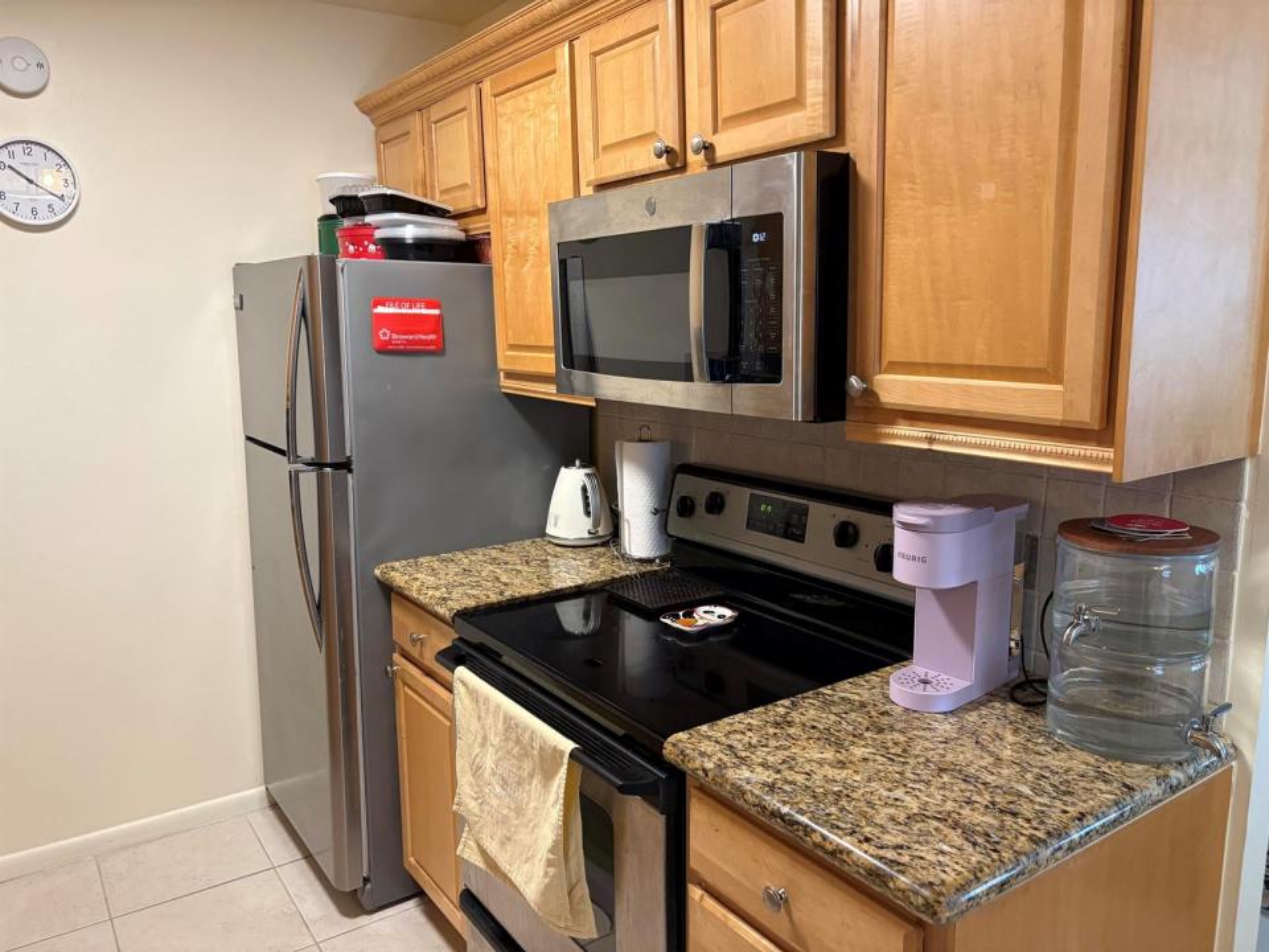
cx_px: 634
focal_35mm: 26
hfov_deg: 67.3
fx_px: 953
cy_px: 476
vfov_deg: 53.1
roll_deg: +1.5
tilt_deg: -8.3
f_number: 1.6
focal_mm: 5.96
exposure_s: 1/60
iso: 200
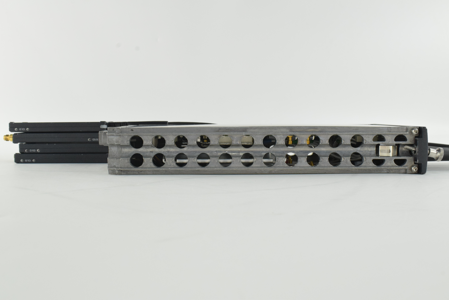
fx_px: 505
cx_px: 224
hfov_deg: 47.9
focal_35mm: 40
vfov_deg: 33.0
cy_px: 150
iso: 1600
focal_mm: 27
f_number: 18
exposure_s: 1/60
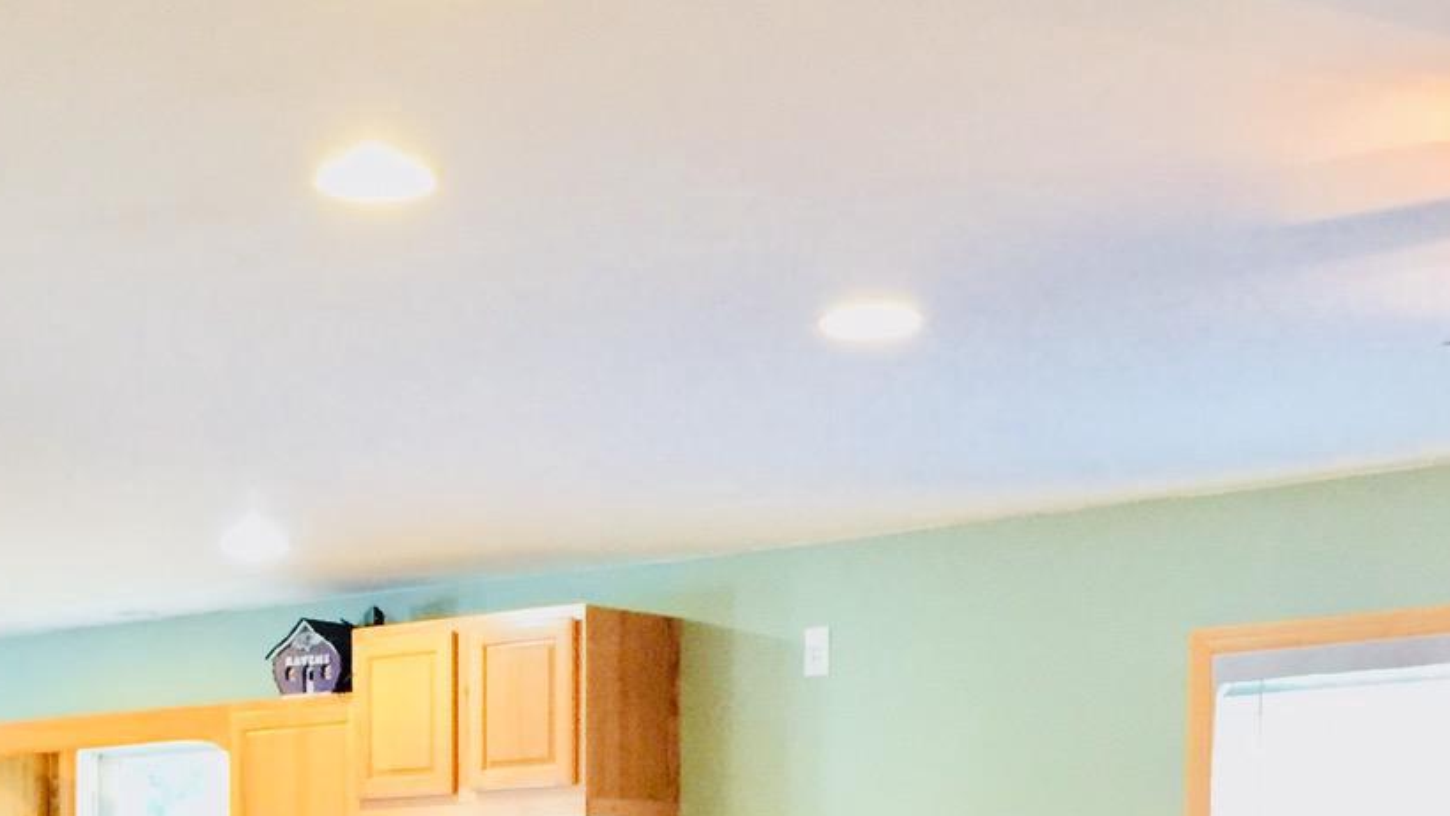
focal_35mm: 79
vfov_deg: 14.3
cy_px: 1216
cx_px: 402
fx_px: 3038
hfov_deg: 26.6
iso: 200
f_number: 2.2
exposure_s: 1/30
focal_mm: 4.15
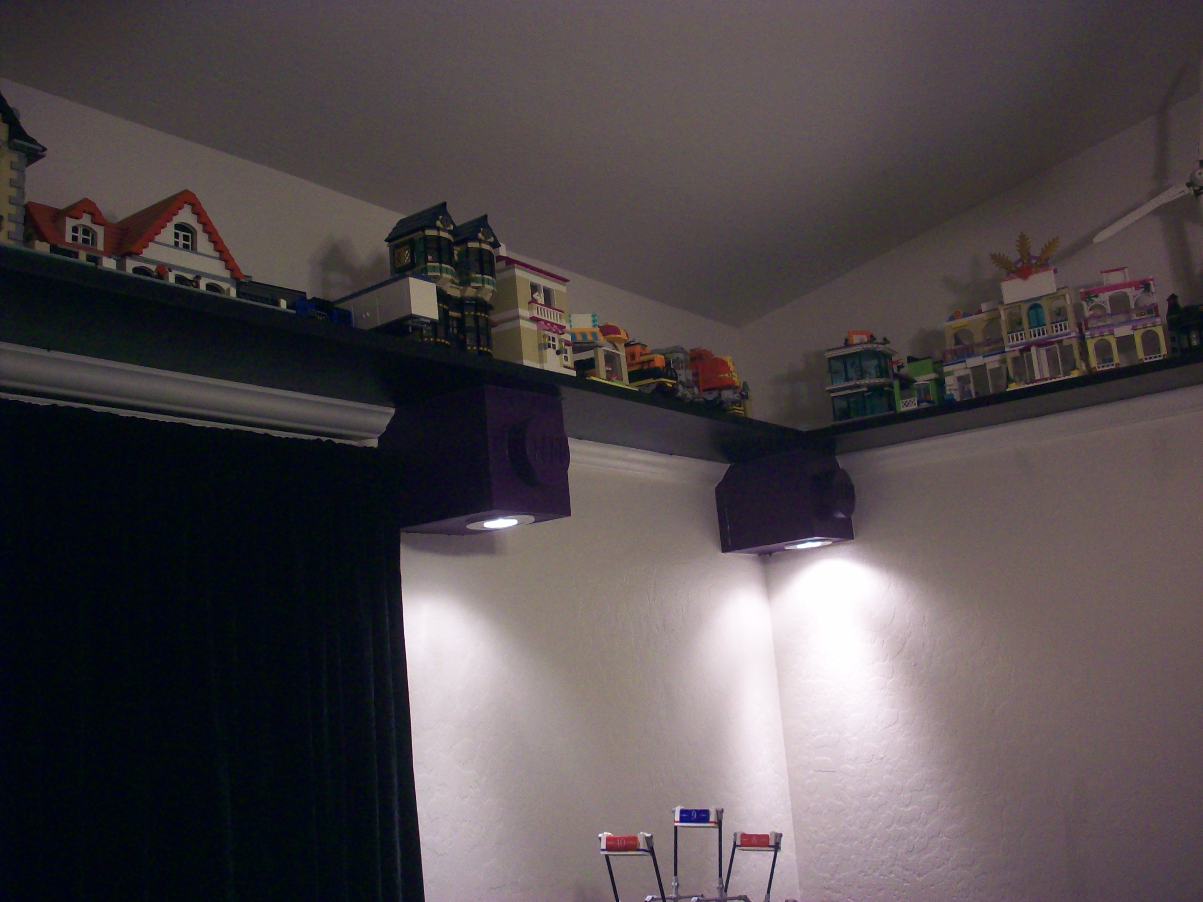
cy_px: 451
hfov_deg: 50.1
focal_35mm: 37
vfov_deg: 38.7
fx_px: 1286
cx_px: 602
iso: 160
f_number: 2.8
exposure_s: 1/47
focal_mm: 6.2
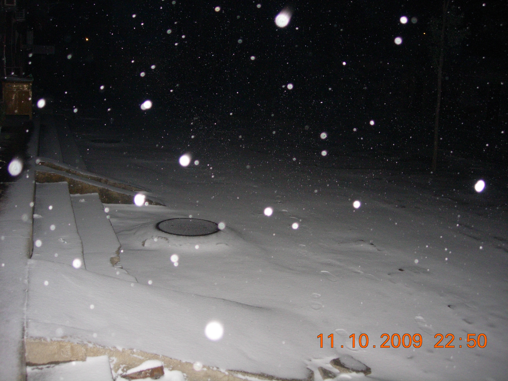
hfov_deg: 49.0
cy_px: 190
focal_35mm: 38
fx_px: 558
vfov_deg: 37.7
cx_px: 254
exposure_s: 1/161
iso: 200
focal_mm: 7.8
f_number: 2.8
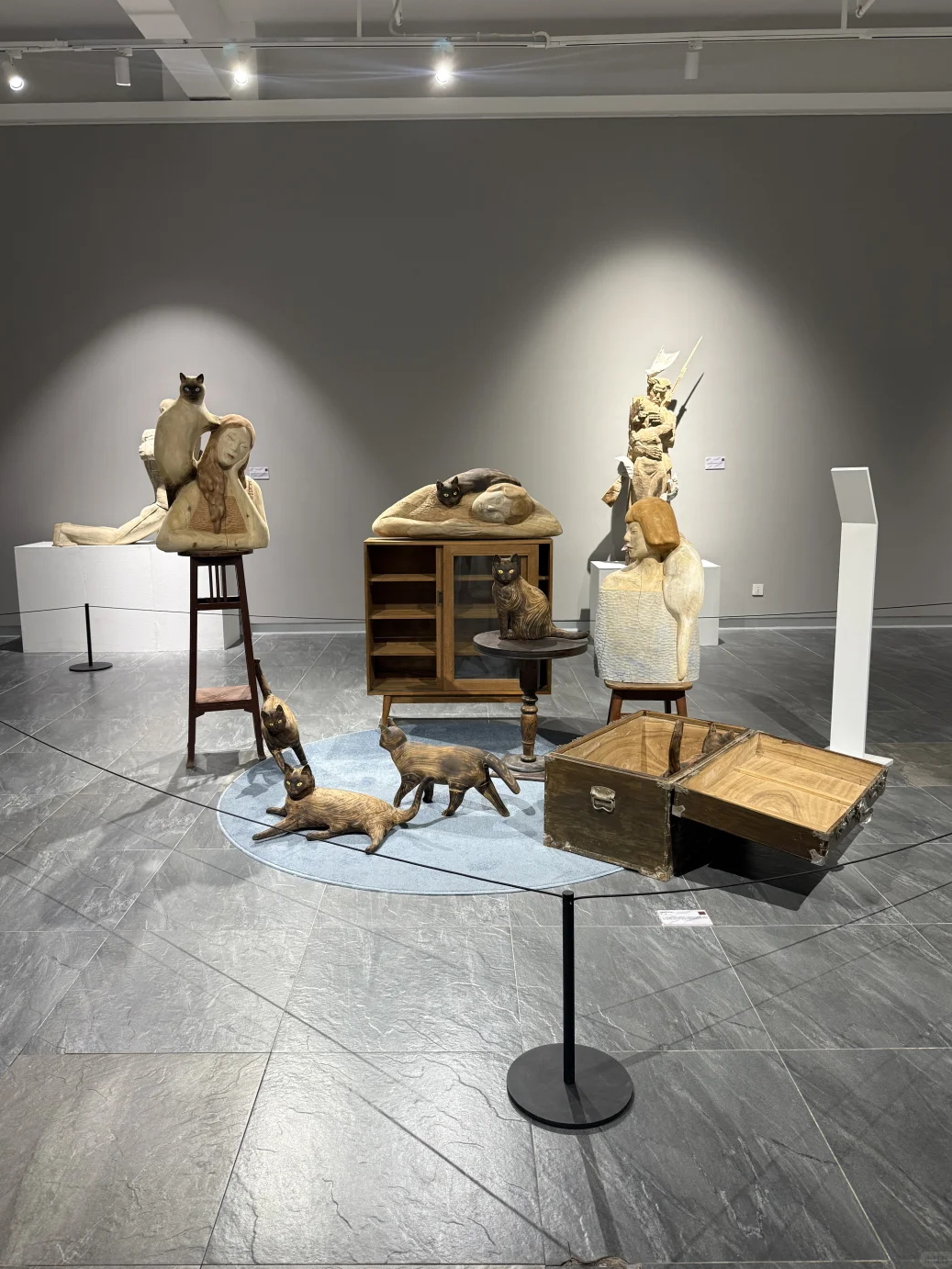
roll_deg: -0.2
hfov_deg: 54.9
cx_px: 465
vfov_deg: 69.4
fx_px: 916
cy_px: 614
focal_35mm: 25
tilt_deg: -8.0
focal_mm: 6.76
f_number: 1.78
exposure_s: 1/50
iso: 125
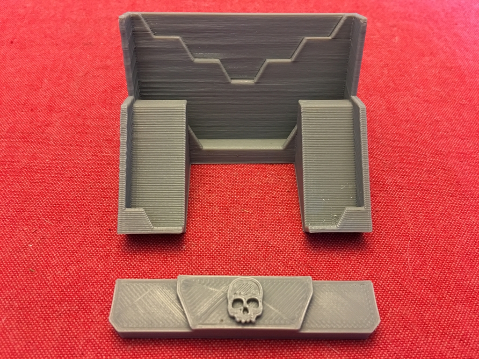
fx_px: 401
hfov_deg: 61.7
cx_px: 240
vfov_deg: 48.2
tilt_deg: -52.7
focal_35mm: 29
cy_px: 180
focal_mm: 4.15
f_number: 2.2
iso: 50
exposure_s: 1/4
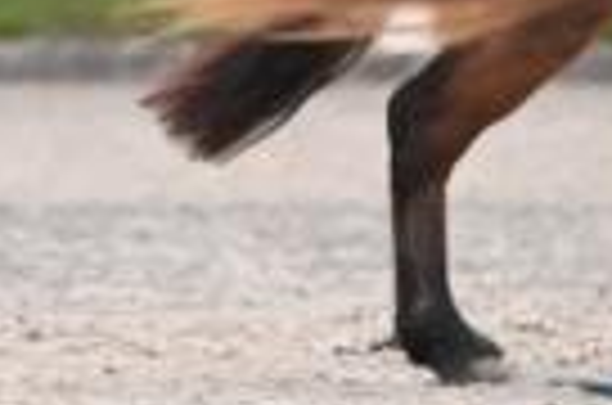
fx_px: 23948
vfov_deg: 1.0
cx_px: -338
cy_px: -333
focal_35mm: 1412
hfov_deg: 1.5
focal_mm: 240
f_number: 5.6
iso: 10000
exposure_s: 1/1250
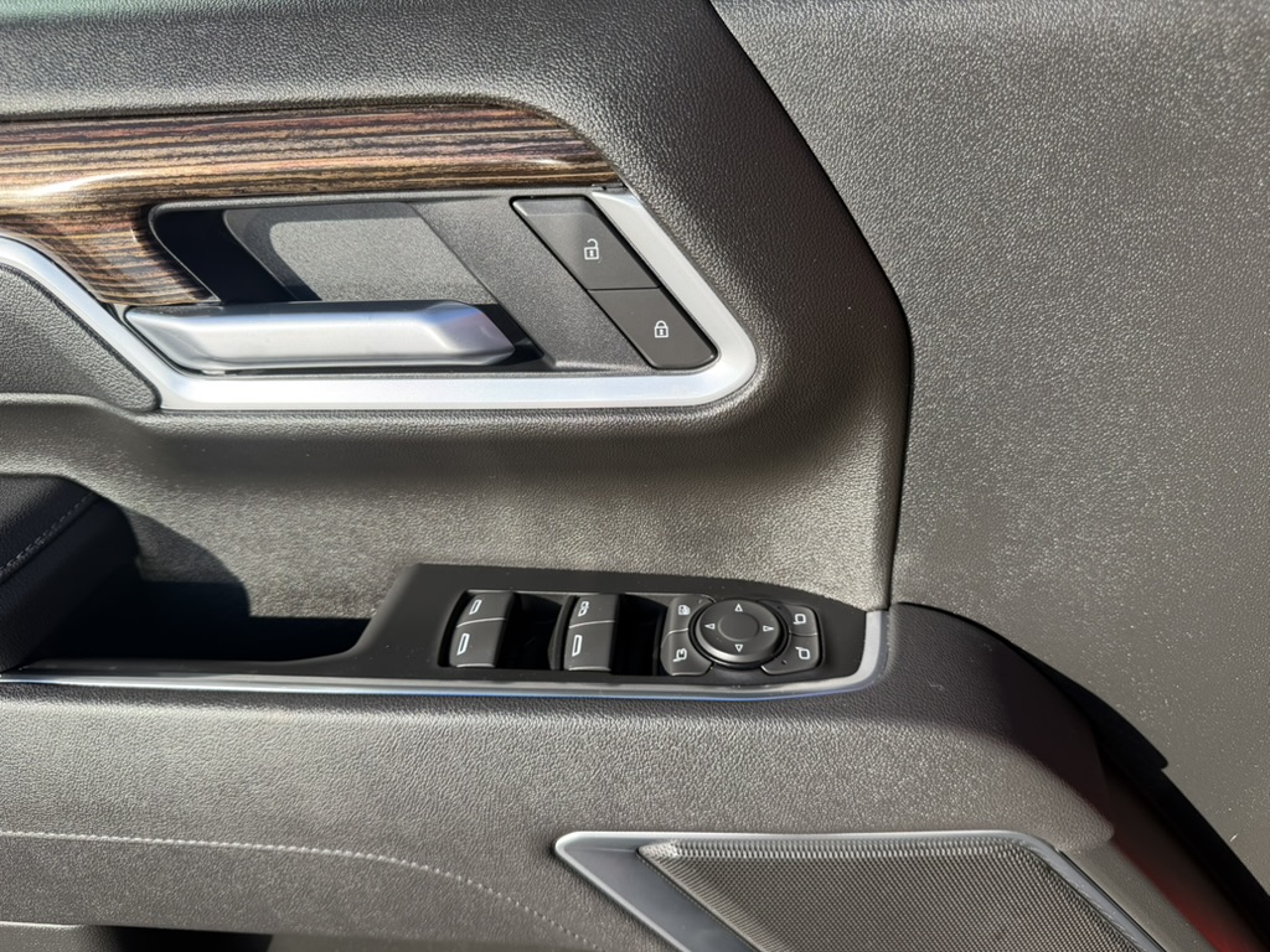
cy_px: 476
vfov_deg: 56.8
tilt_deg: -36.0
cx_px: 635
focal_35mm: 24
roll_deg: +0.8
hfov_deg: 71.6
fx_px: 881
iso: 80
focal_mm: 6.76
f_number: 1.78
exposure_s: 1/955
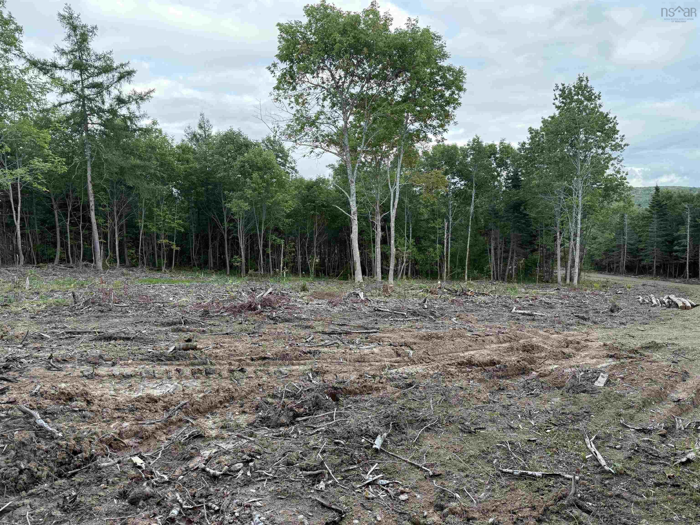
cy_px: 262
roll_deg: +1.6
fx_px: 485
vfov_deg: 56.8
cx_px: 350
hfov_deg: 71.6
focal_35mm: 24
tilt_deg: -4.7
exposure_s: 1/374
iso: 100
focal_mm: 6.76
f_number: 1.78
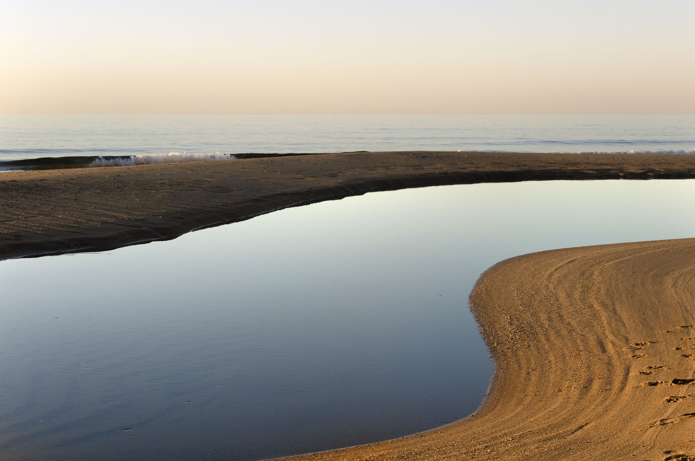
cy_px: 230
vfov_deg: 18.8
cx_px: 348
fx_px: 1387
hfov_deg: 28.1
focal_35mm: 72
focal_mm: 48
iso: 100
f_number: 10
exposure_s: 1/60
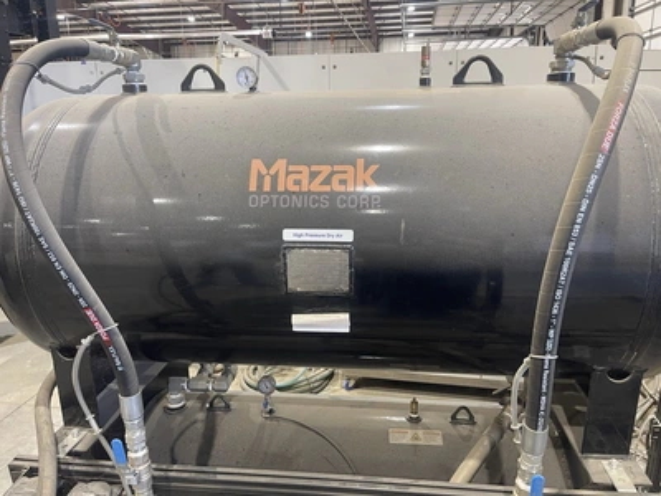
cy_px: 248
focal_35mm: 25
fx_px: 477
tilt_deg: -15.3
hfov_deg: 69.4
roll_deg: +0.7
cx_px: 330
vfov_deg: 54.9
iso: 125
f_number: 1.6
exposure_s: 1/60
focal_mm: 5.1
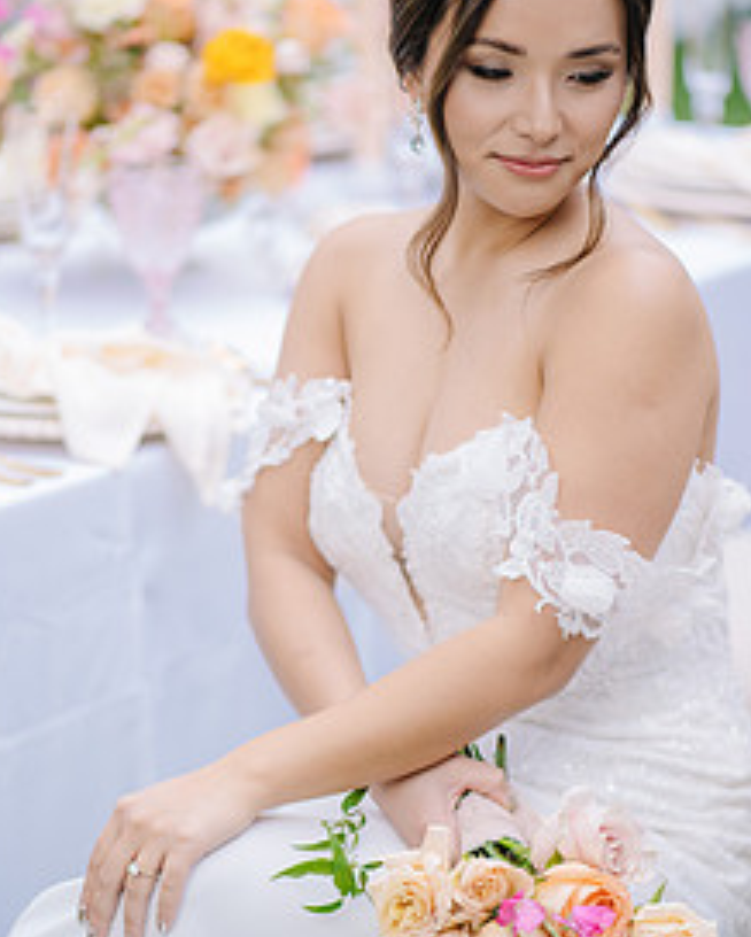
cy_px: 510
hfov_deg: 11.7
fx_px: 3663
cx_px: 413
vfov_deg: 14.6
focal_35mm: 132
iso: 50
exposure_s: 1/160
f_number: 2
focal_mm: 85
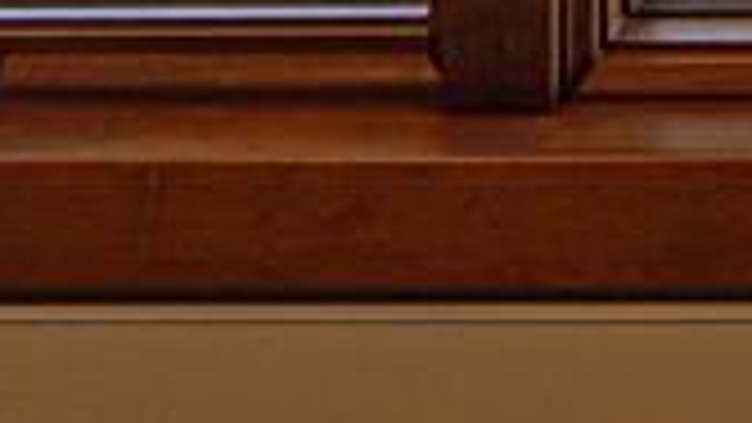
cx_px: 1108
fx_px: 2174
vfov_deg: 9.0
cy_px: -842
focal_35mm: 109
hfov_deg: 17.7
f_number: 9
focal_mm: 16
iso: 250
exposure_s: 1/500
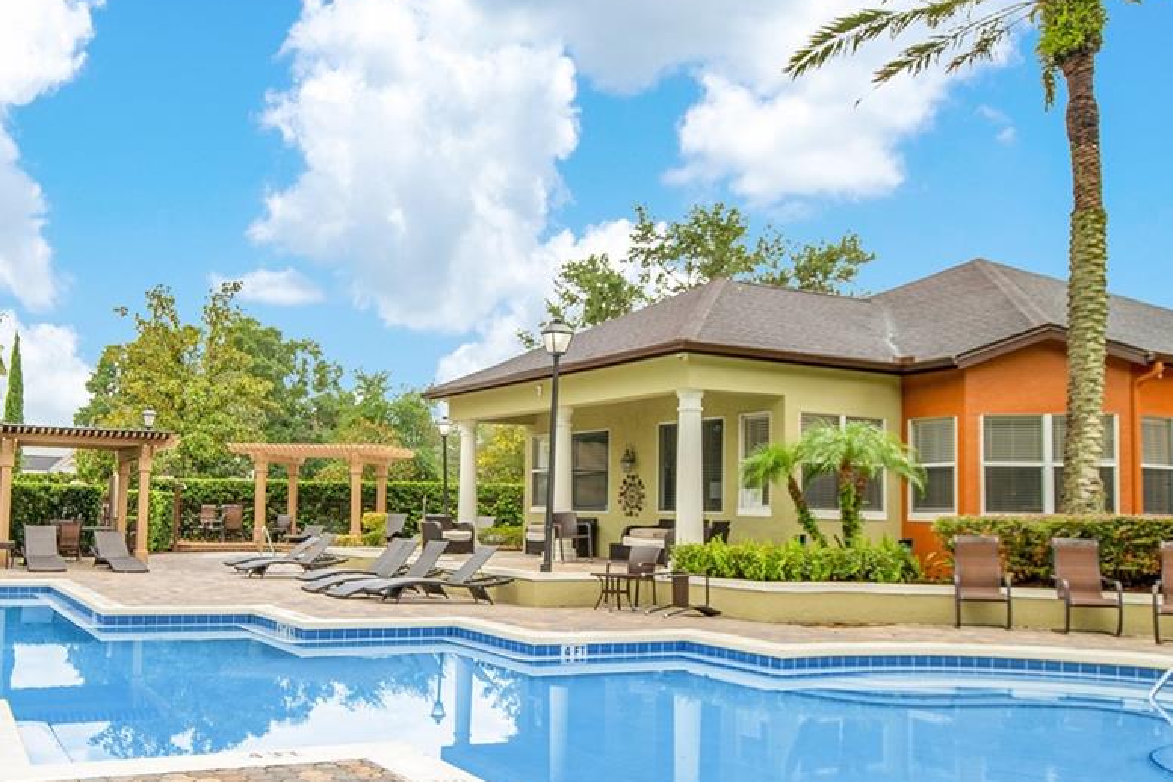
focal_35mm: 33
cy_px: 425
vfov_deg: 39.9
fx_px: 1075
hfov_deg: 56.0
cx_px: 387
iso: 100
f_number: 4.5
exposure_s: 1/250
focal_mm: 16
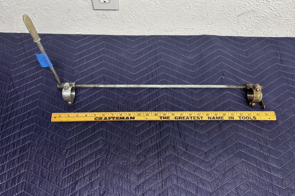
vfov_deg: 46.3
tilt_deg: -62.9
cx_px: 146
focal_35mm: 28
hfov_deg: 65.5
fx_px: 229
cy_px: 89
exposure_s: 1/120
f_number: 1.6
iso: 100
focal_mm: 5.96
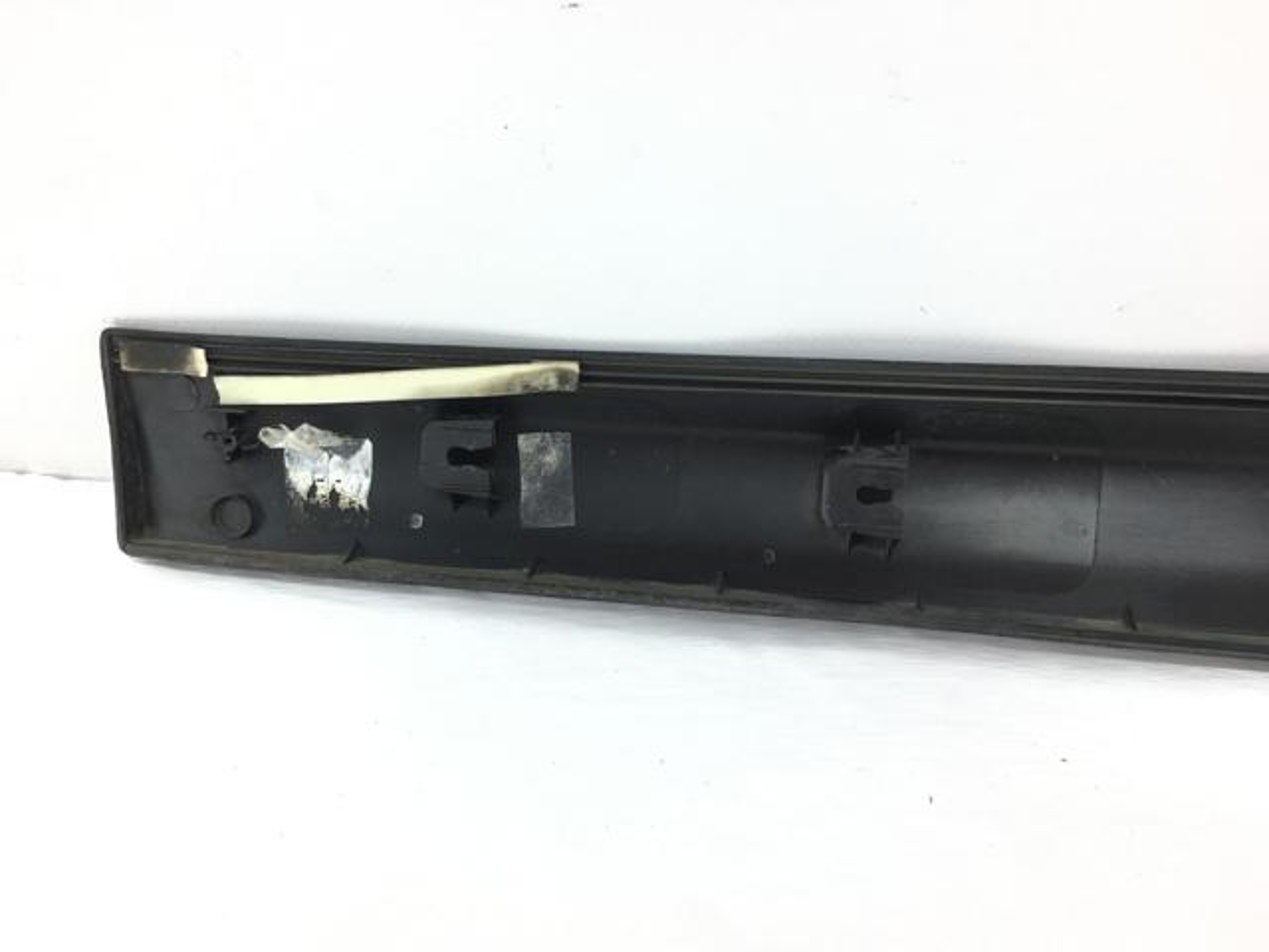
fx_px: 1063
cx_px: 634
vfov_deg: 48.2
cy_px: 476
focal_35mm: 29
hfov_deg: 61.7
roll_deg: +2.6
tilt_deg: -40.1
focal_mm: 4.15
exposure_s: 1/100
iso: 25
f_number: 2.2
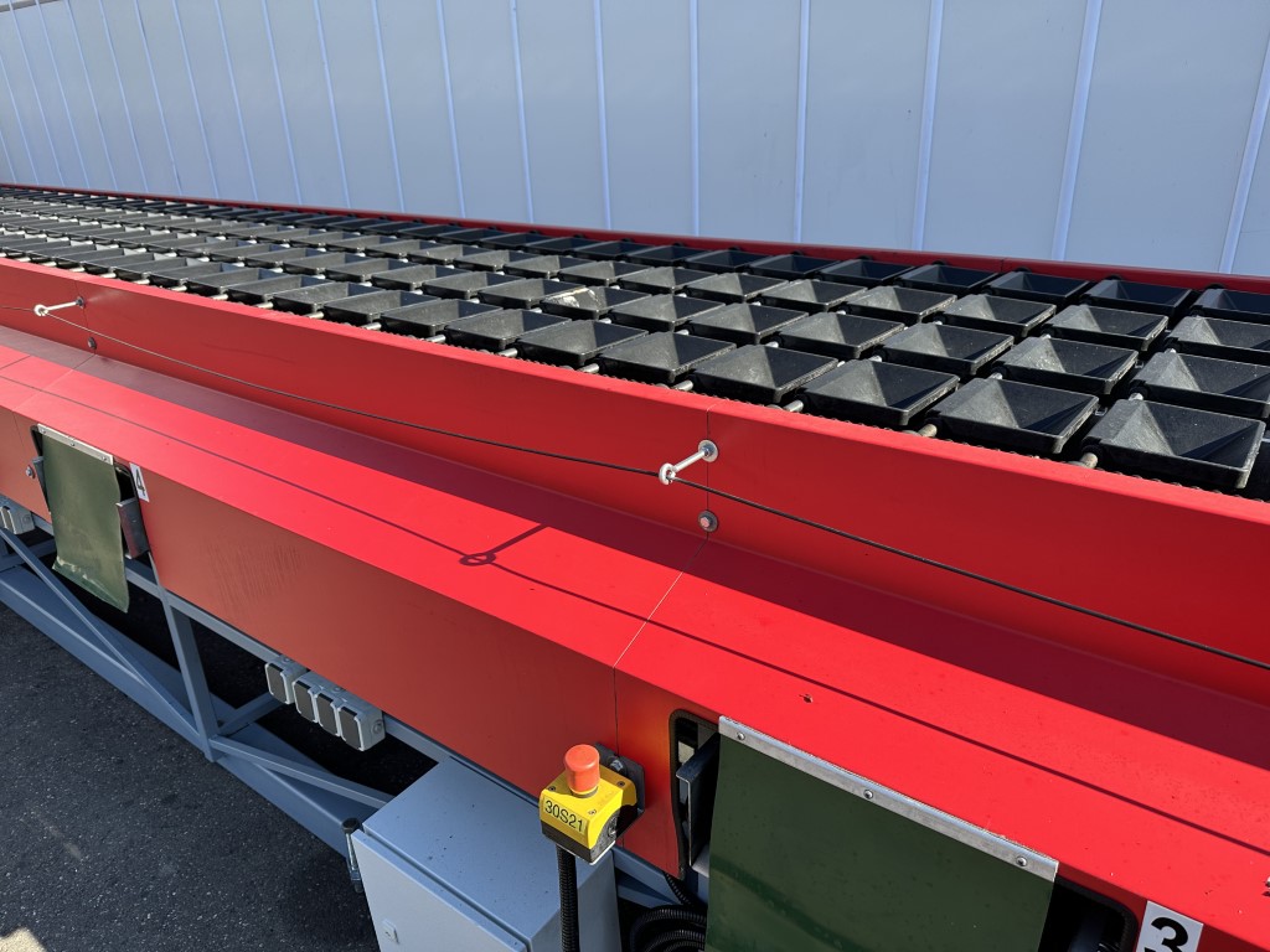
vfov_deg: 56.8
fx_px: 881
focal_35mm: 24
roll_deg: +2.6
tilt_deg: -25.5
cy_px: 476
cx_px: 635
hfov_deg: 71.6
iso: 80
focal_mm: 6.86
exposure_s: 1/816
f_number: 1.78
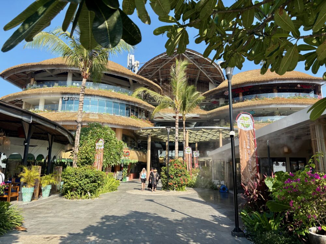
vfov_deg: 53.1
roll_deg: +3.4
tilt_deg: +11.5
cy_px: 122
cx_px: 163
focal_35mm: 26
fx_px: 245
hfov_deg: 67.3
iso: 50
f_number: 1.6
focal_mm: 5.96
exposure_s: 1/1751
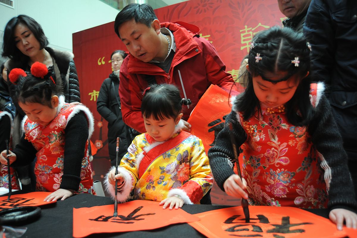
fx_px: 278
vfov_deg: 46.4
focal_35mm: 28
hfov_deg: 65.5
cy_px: 119
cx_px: 178
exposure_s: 1/100
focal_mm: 28
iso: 1250
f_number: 4
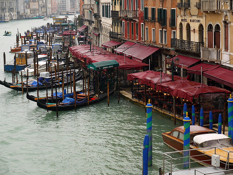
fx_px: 606
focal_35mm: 90
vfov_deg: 16.4
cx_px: 116
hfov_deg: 21.8
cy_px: 88
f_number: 5.6
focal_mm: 45
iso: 100
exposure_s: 1/100
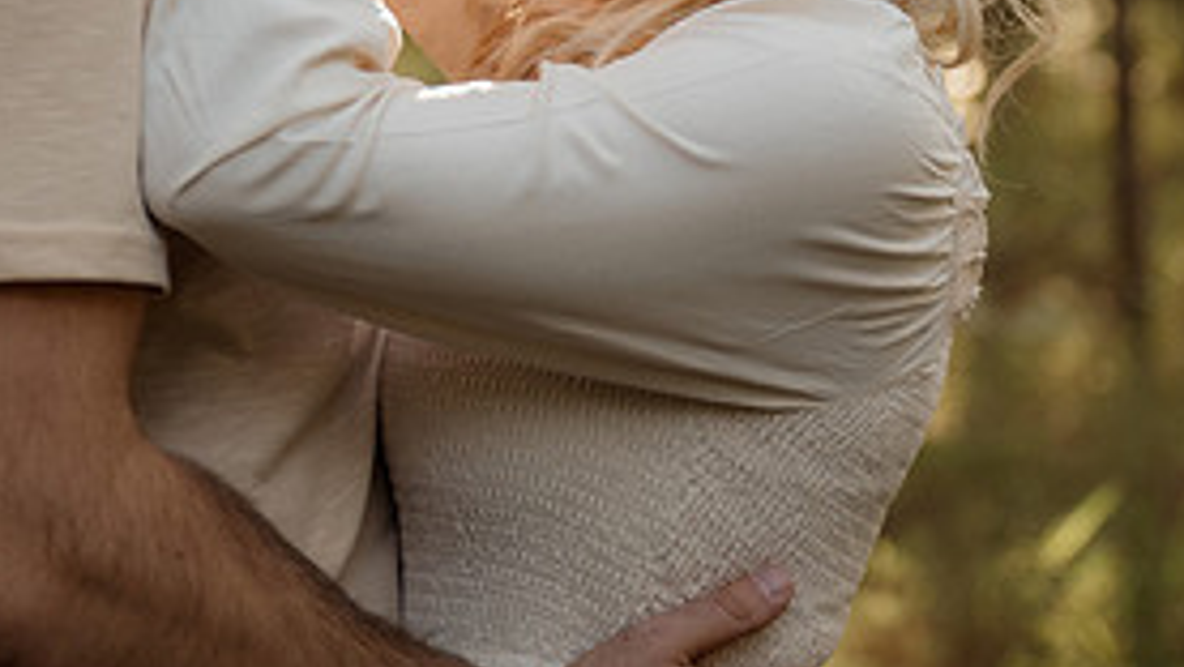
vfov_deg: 8.0
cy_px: -201
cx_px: 586
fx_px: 4711
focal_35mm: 150
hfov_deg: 14.3
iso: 500
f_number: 2.8
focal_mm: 59
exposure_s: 1/100
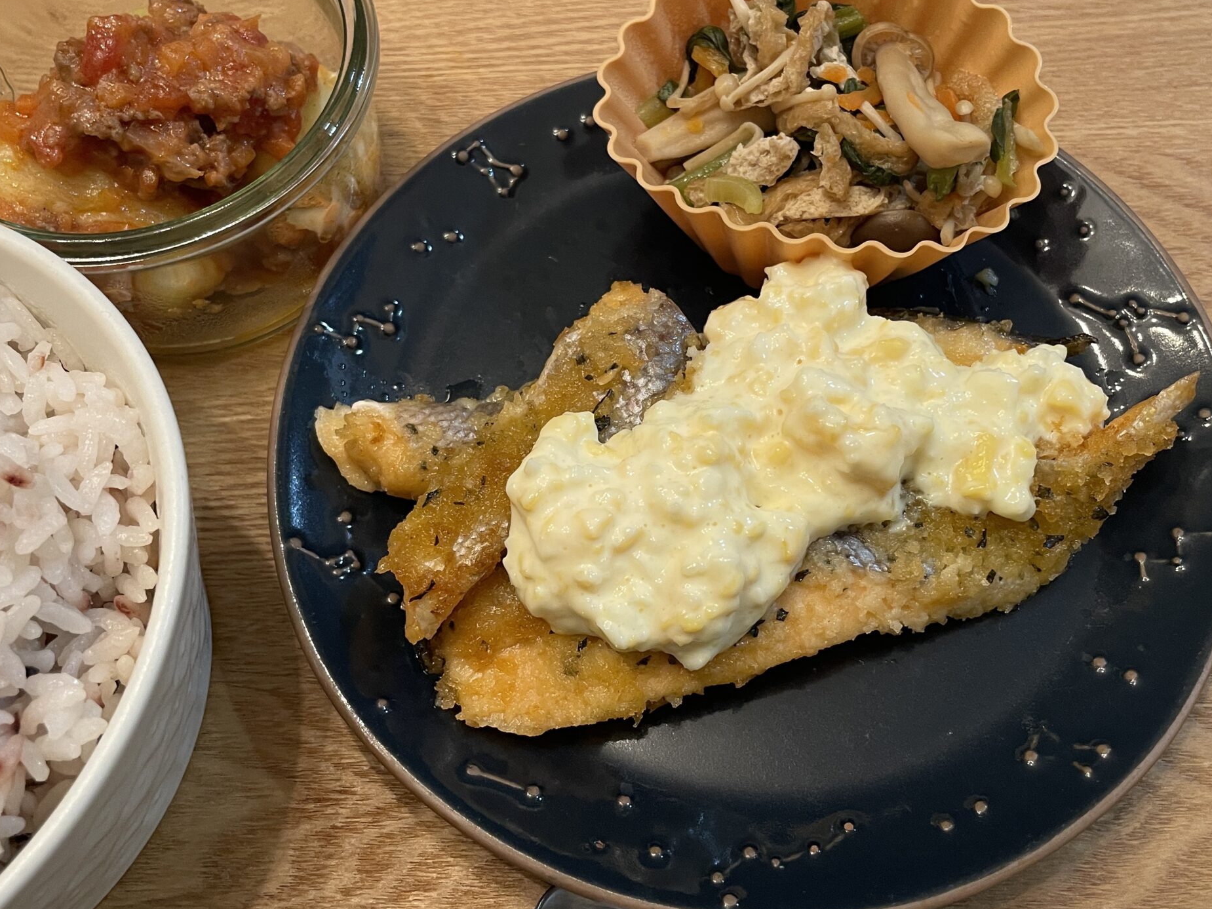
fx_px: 1261
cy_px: 462
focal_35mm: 36
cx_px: 655
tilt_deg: -63.8
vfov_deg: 39.7
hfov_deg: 51.3
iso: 125
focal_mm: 4.2
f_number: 1.6
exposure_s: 1/60
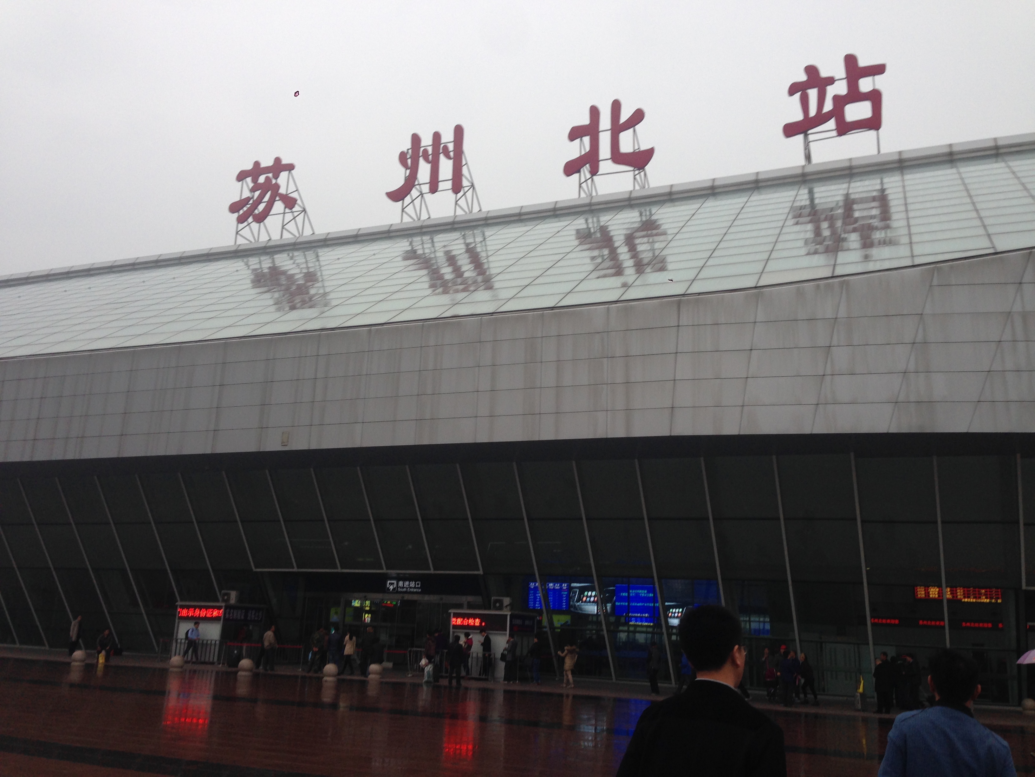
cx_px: 518
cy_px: 388
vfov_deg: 42.9
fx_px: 987
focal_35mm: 33
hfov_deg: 55.4
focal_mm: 4.12
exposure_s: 1/134
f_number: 2.4
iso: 50
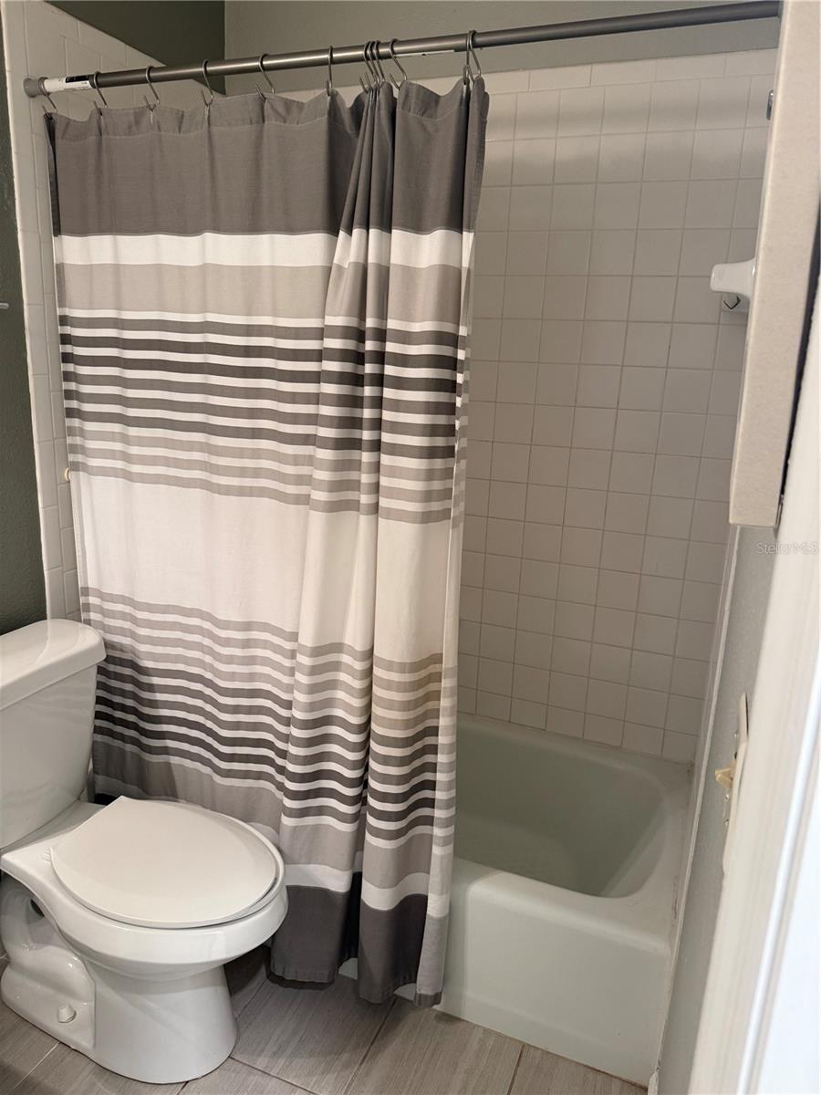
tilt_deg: -13.3
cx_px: 410
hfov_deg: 56.8
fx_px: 759
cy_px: 548
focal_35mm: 24
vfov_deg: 71.6
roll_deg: -2.7
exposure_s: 1/60
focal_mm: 6.76
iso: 250
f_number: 1.78
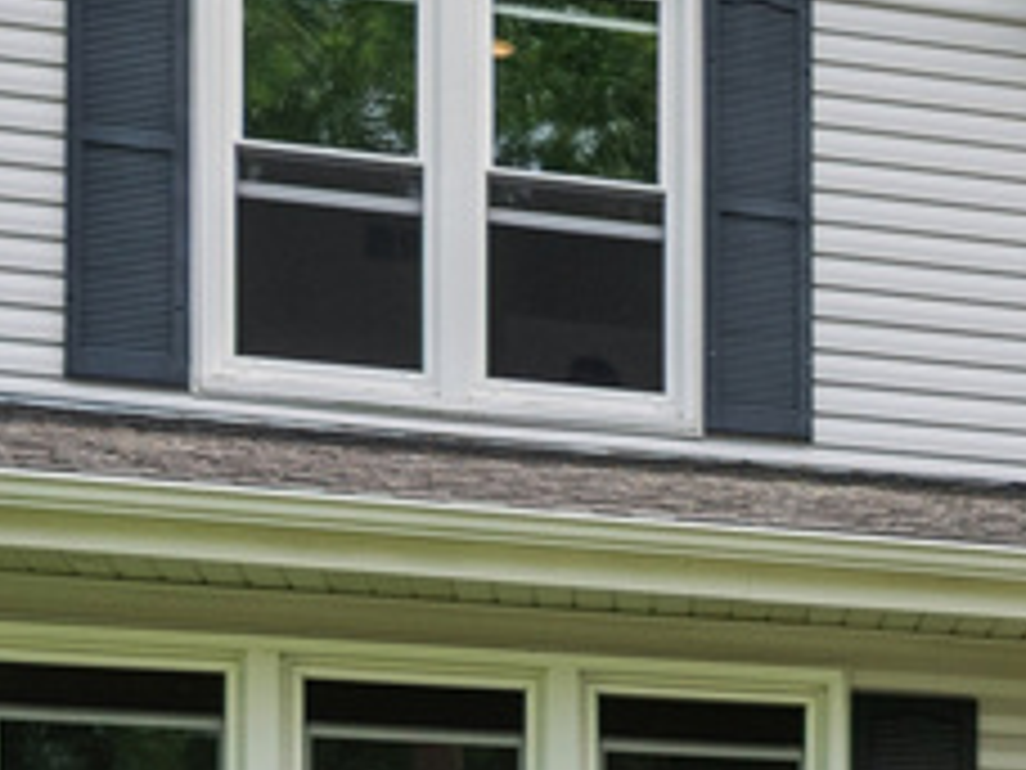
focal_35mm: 123
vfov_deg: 11.4
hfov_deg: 13.2
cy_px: 1238
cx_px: 2232
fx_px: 3646
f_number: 9
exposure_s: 1/250
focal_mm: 18
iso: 320
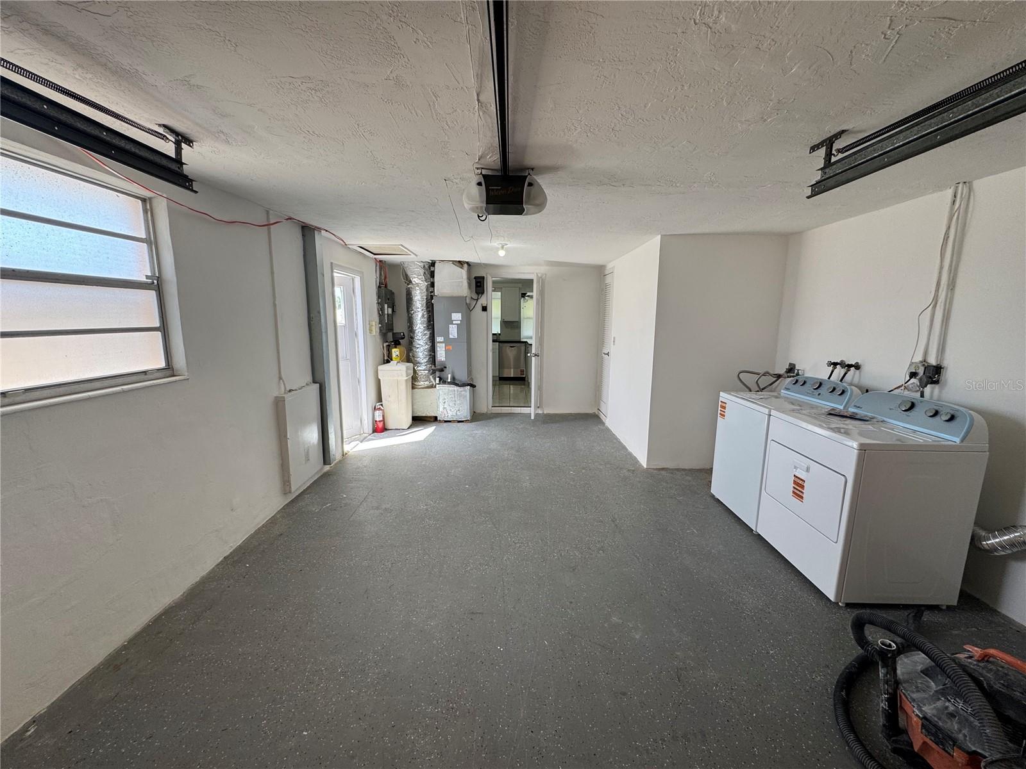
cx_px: 513
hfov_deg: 102.1
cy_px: 384
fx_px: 415
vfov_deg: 85.7
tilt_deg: -9.5
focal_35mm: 14
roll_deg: -0.2
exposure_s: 1/99
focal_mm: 2.22
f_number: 2.2
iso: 50
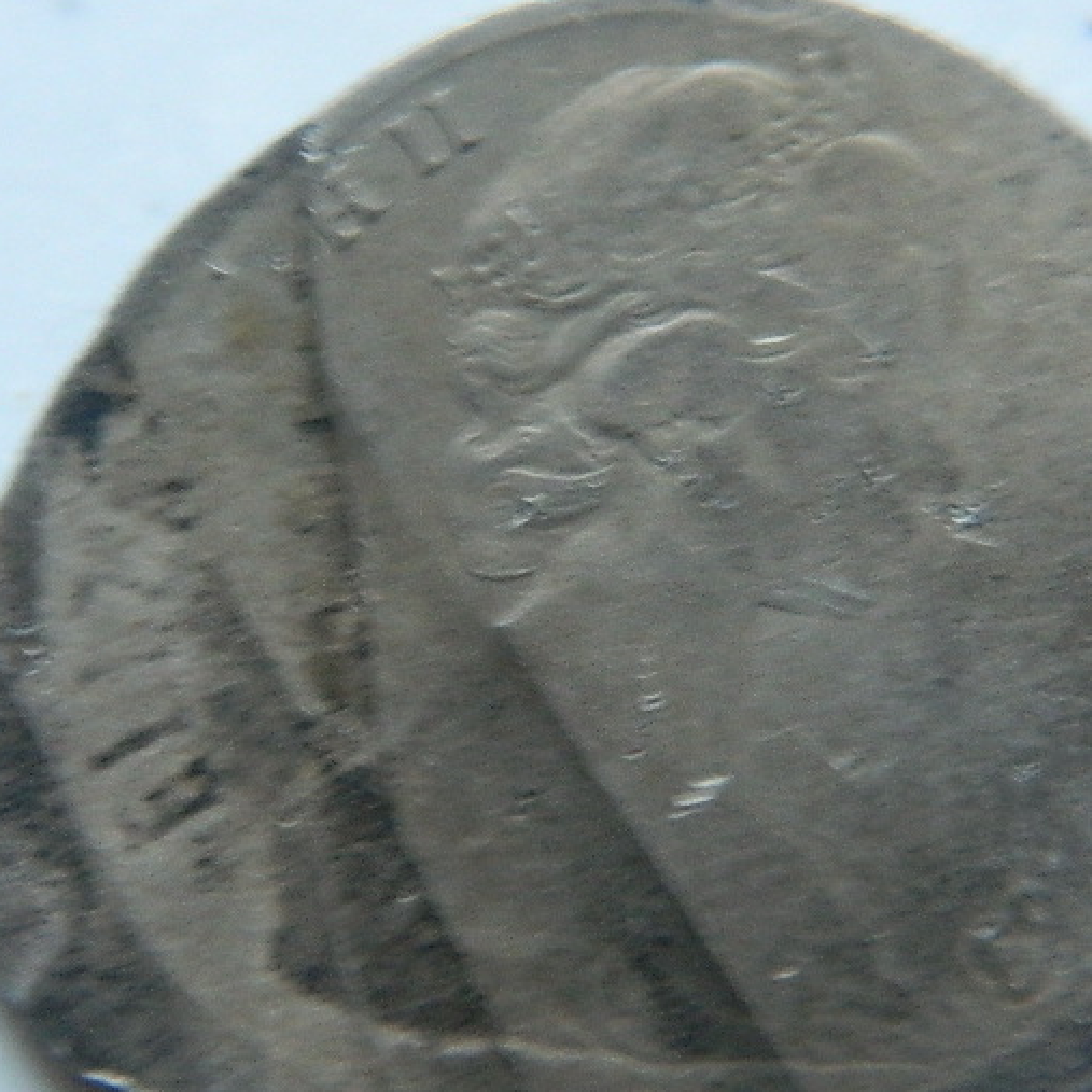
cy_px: 612
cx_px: 670
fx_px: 6567
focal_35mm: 184
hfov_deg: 9.5
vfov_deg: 9.5
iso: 400
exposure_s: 1/15
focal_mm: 18.6
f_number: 4.5
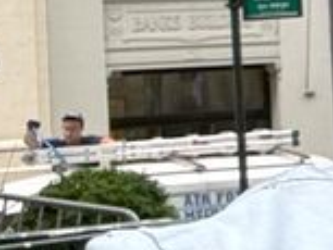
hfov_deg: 9.7
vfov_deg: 8.2
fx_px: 1733
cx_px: 803
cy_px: 2
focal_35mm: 180
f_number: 1.9
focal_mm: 2.69
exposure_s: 1/120
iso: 50
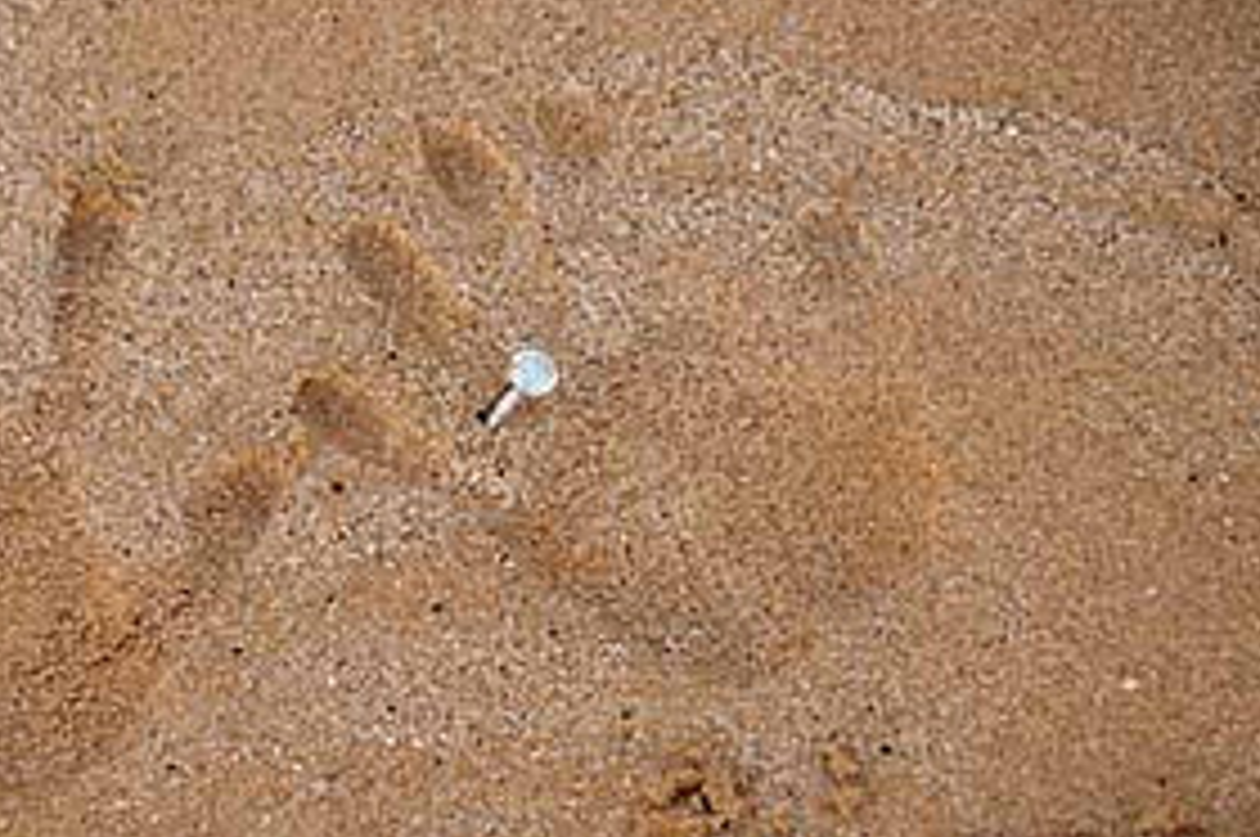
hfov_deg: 13.8
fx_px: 5209
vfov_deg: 9.2
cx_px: 346
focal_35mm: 149
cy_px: 619
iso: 800
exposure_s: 1/200
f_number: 2.8
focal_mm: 48
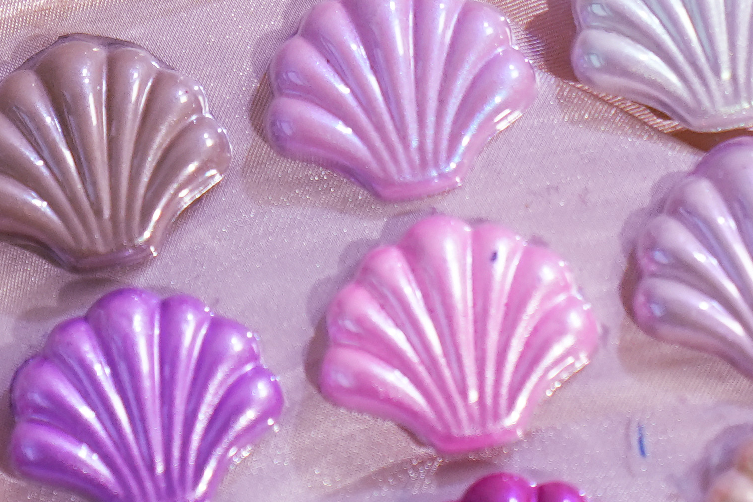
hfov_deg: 5.9
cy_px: -548
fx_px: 7320
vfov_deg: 3.9
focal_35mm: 350
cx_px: 118
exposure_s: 1/2000
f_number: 5
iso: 800
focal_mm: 75
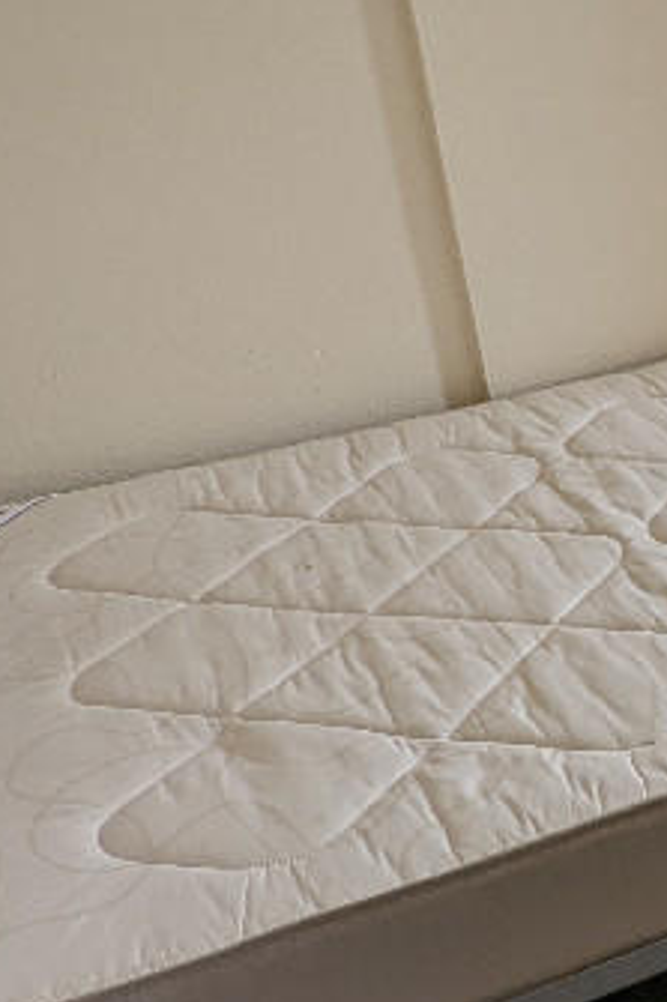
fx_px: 1419
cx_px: 942
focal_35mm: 51
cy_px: 642
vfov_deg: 38.6
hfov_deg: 22.6
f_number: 2.2
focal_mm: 2.35
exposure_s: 1/77.9
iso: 121
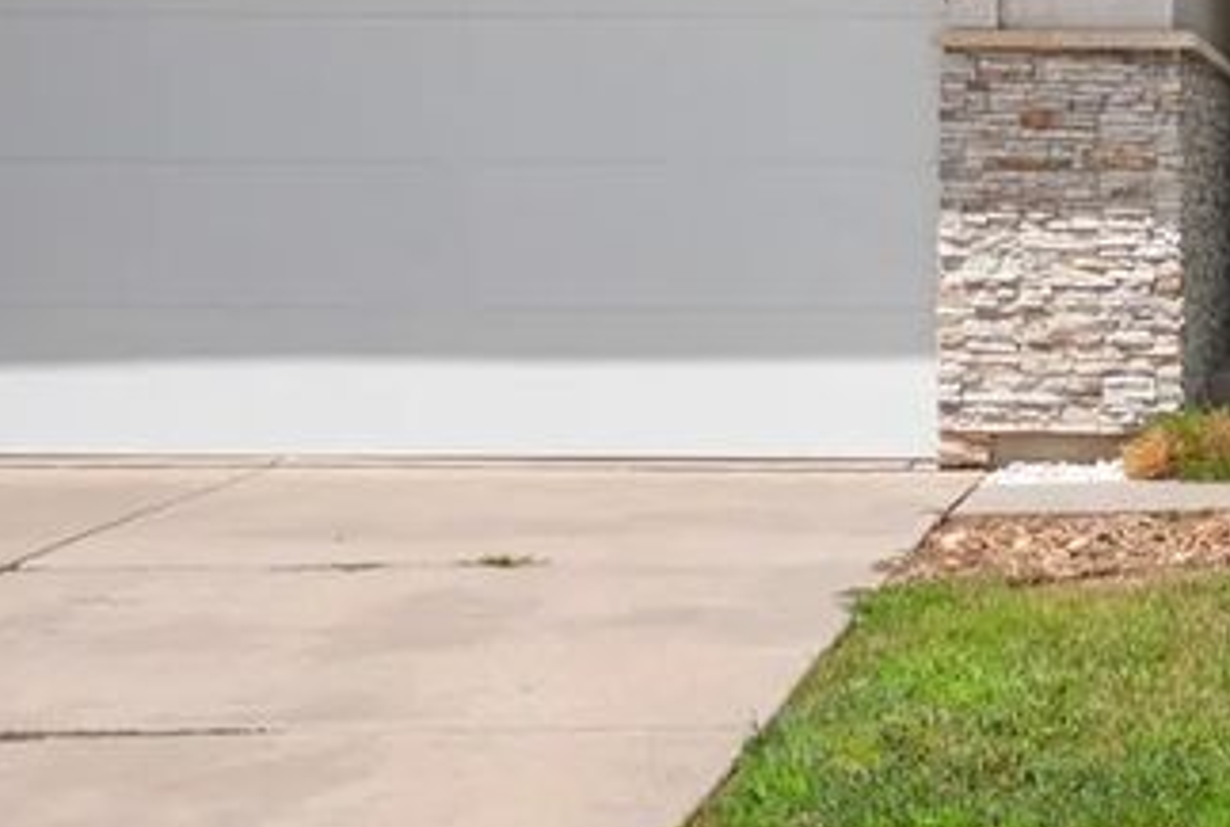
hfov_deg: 20.5
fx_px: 3253
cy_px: 30
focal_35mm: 95
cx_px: 1306
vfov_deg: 14.3
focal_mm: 20
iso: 200
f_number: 4.5
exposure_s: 1/1600
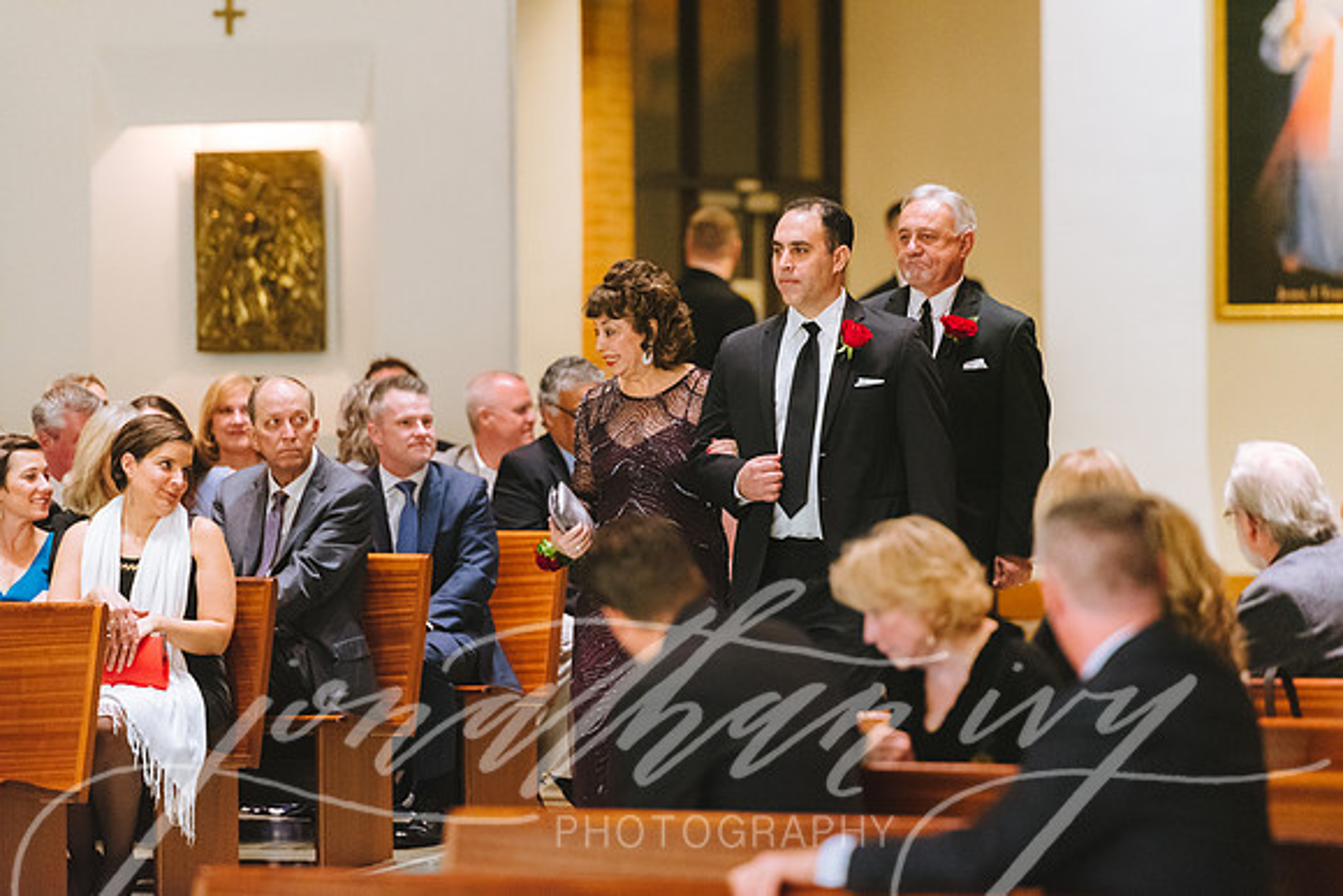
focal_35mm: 200
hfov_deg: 10.3
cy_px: 448
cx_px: 672
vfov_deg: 6.9
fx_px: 7463
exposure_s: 1/100
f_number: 2.8
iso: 6400
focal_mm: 200
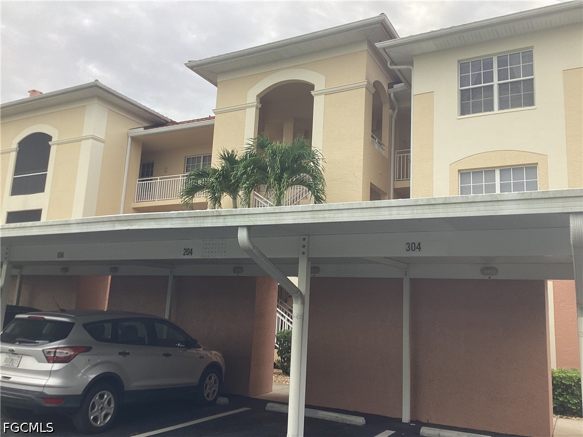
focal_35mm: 31
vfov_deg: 45.4
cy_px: 218
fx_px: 522
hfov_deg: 58.4
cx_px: 292
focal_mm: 3.3
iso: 32
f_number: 2.4
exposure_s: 1/120
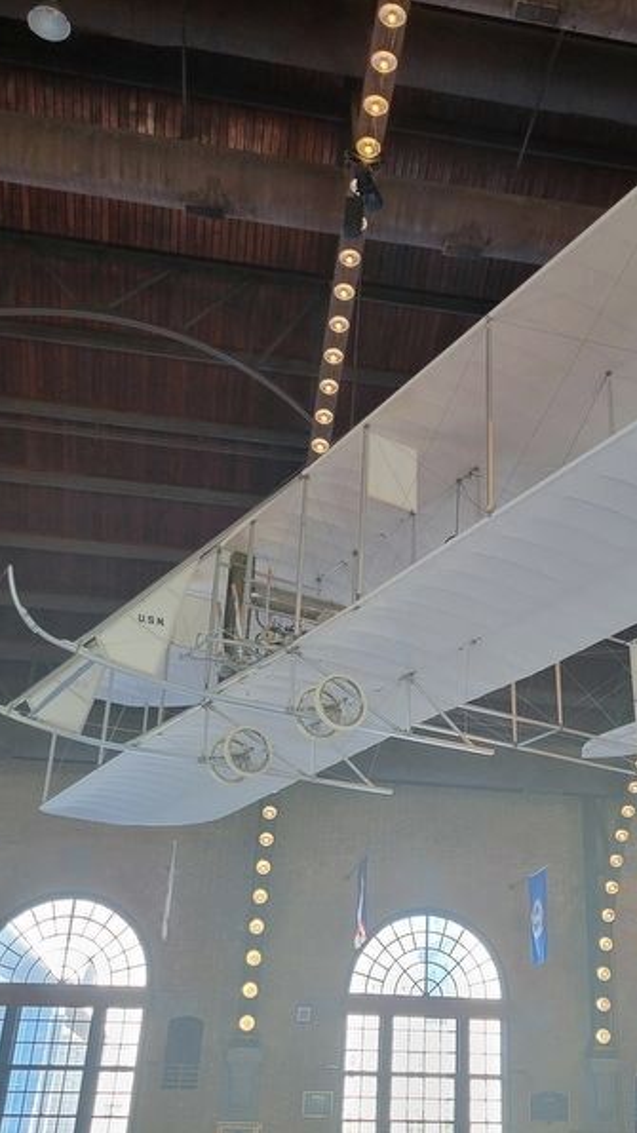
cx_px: 456
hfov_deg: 30.8
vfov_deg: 52.8
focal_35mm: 38
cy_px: 566
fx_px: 1142
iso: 250
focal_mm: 5.4
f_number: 1.8
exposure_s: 1/120
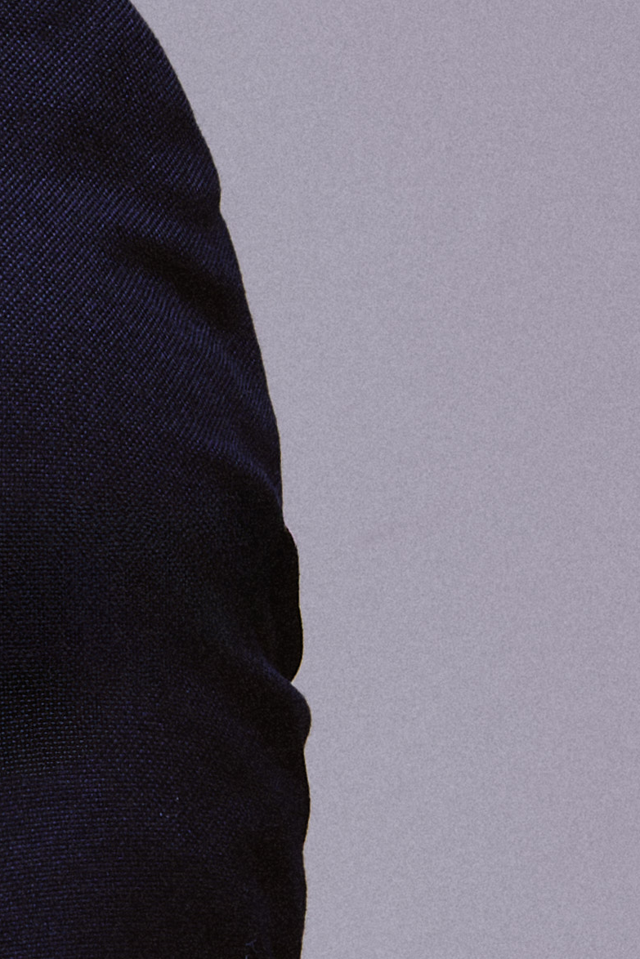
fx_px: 10476
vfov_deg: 5.2
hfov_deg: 3.4
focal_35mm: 393
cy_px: 1372
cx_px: -996
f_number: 5.6
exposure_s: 1/160
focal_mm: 58
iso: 160
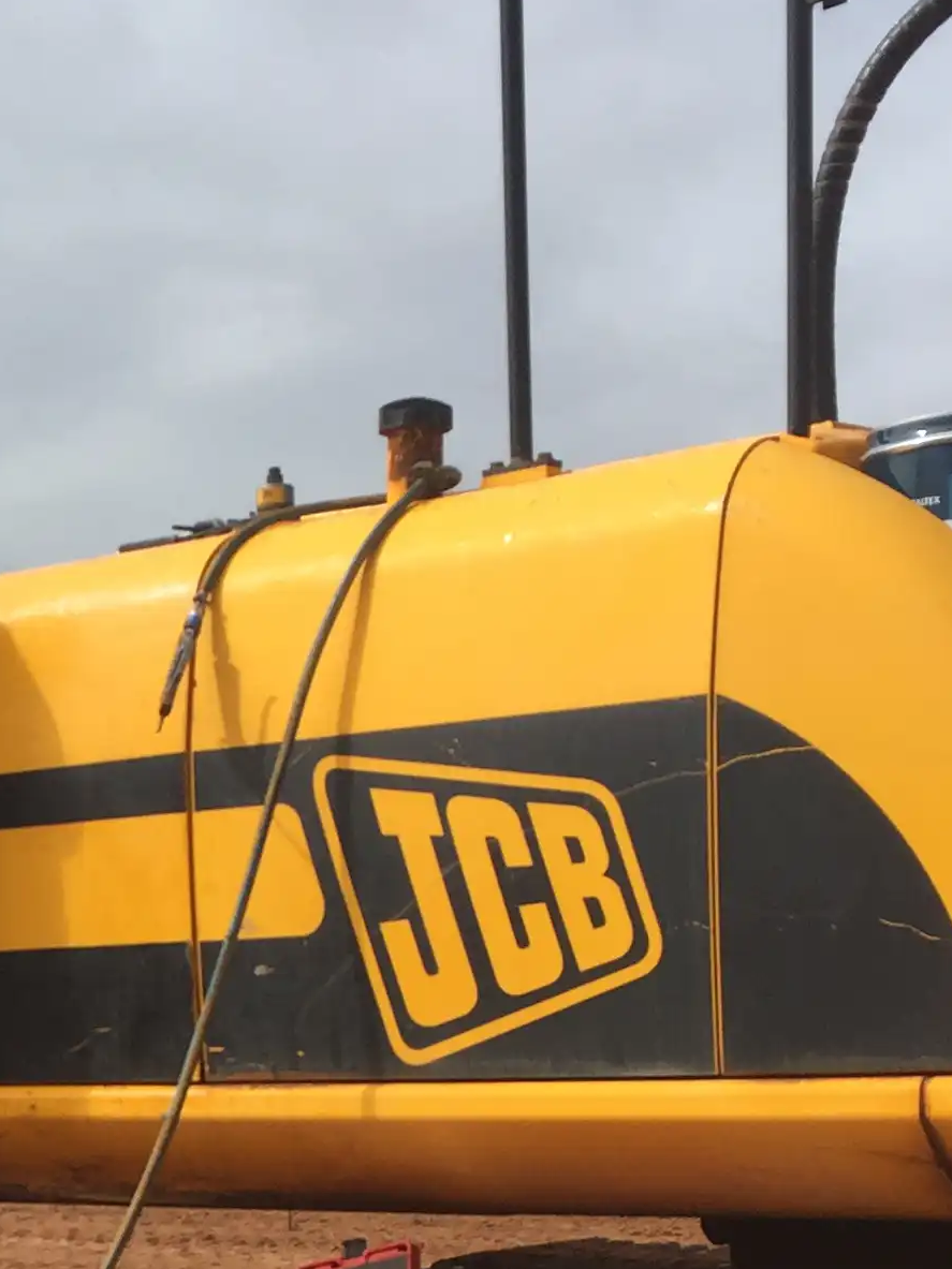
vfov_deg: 23.5
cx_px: -82
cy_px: 1248
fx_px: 2934
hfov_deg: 17.8
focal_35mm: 80
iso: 32
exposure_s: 1/2639
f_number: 2.2
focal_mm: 4.15
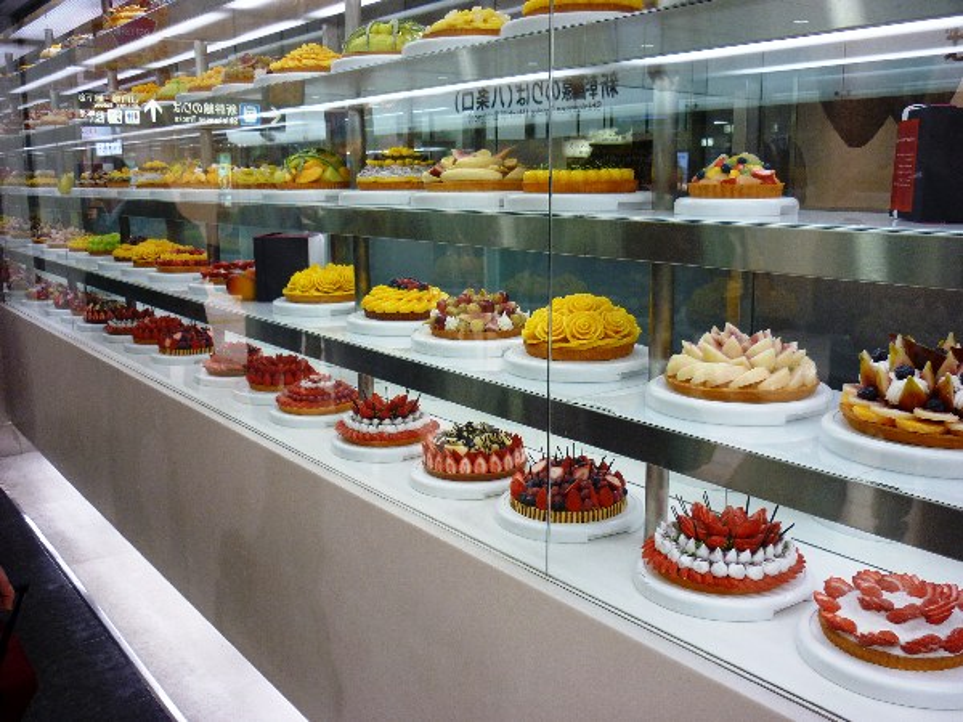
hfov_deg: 55.4
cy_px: 361
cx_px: 482
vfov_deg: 42.9
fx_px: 918
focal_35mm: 33
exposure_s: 1/30
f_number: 2.8
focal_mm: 5.5
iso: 100
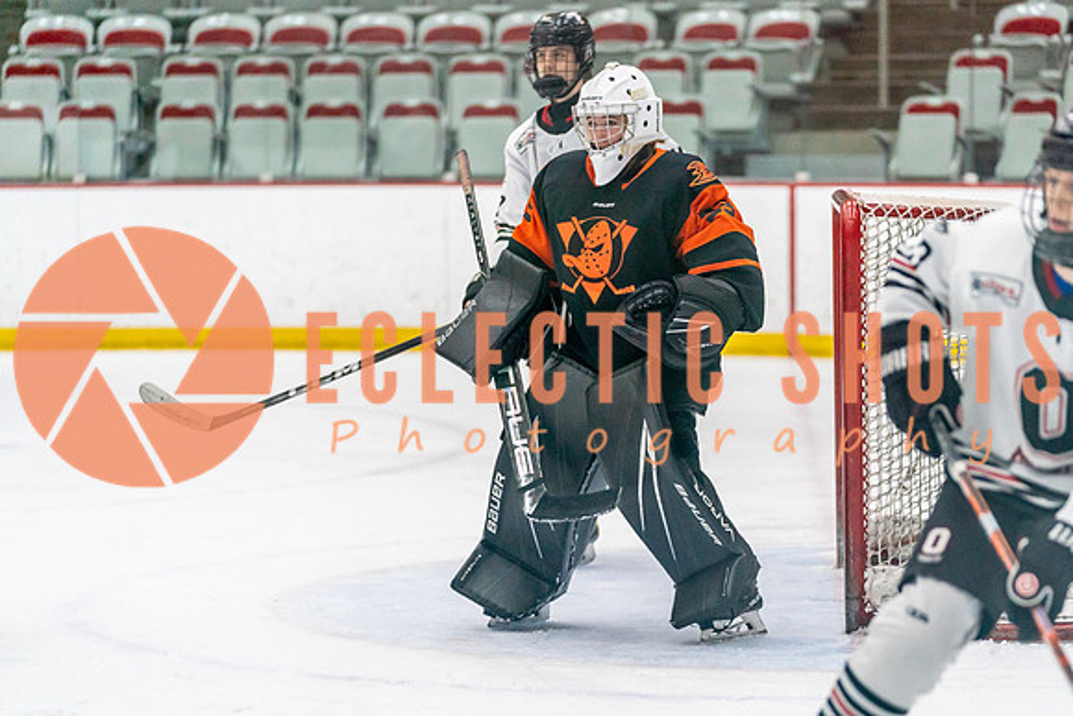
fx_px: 4441
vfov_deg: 9.2
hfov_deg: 13.8
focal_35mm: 149
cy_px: 404
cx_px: 606
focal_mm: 132
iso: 3200
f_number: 2.8
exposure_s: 1/1250
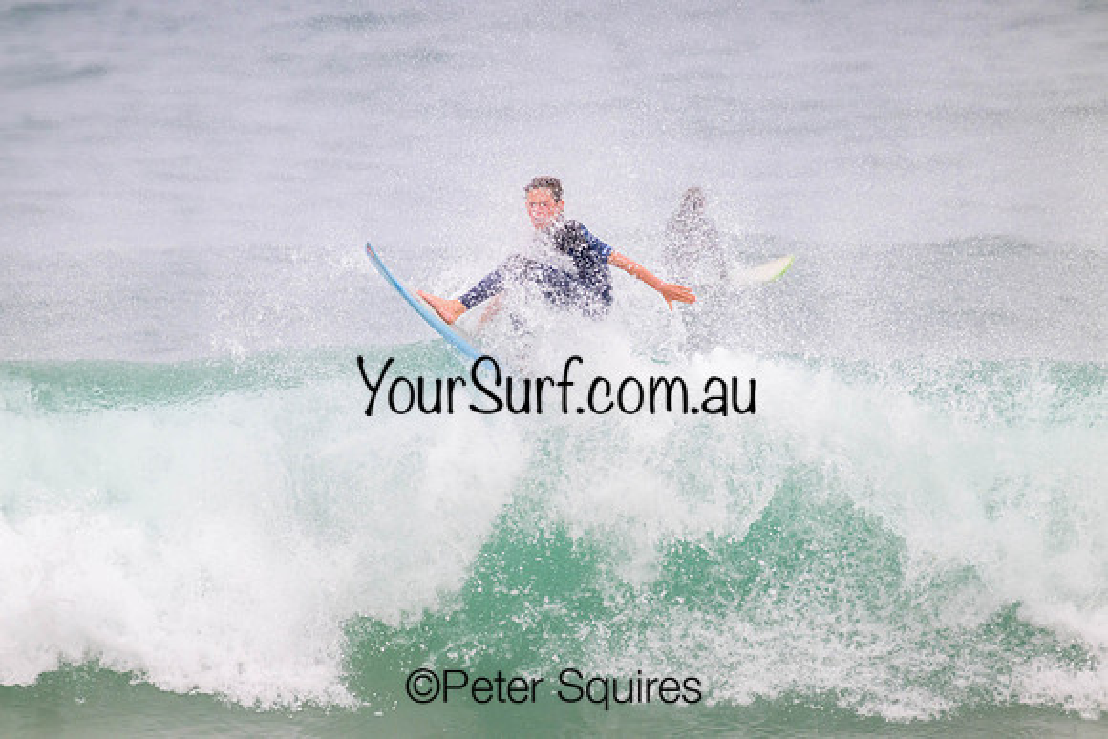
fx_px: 24627
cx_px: 554
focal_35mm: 800
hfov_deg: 2.6
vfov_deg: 1.7
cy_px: 370
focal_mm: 800
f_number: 11
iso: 1600
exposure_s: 1/2000
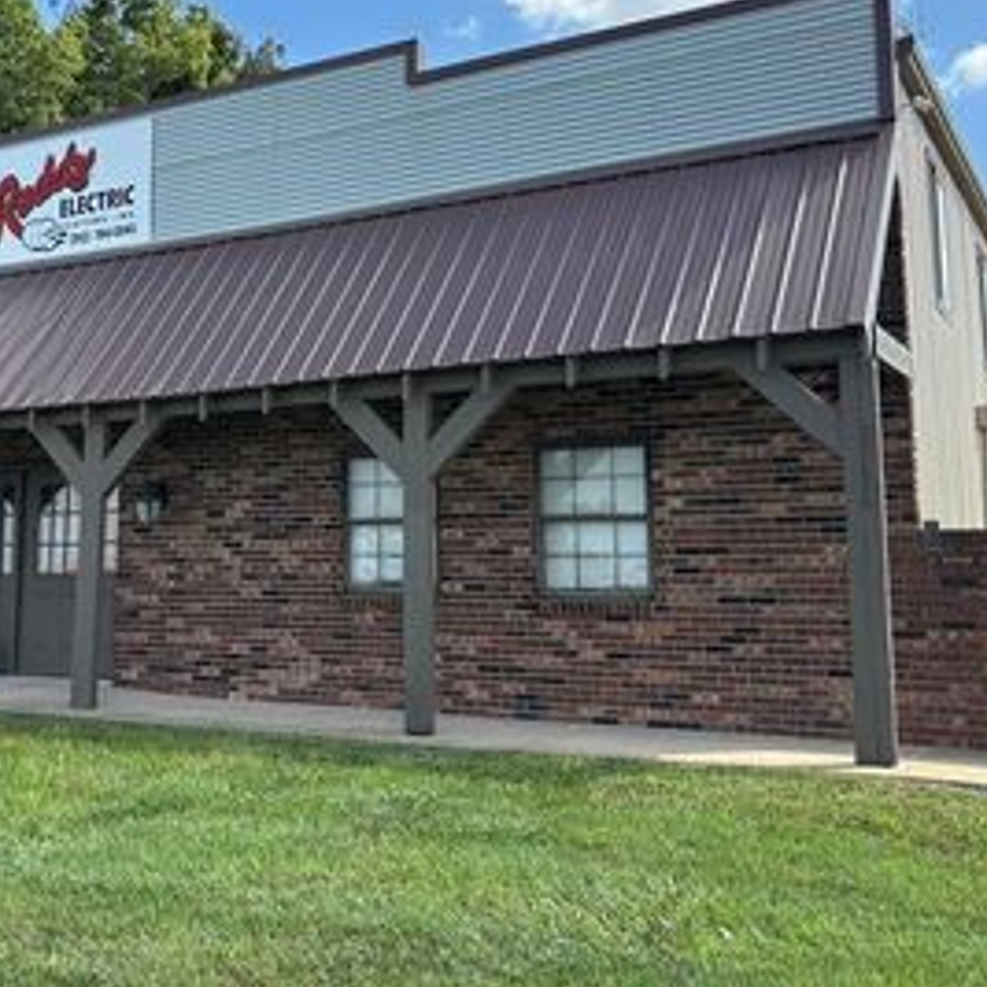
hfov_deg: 38.1
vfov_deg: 39.0
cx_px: 240
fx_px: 1387
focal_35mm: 43
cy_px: 383
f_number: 1.6
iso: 50
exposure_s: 1/1311
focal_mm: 5.96
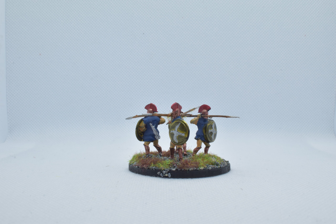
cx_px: 168
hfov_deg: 47.9
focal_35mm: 40
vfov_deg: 33.0
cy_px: 112
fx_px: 378
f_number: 22
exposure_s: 1/60
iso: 800
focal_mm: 27
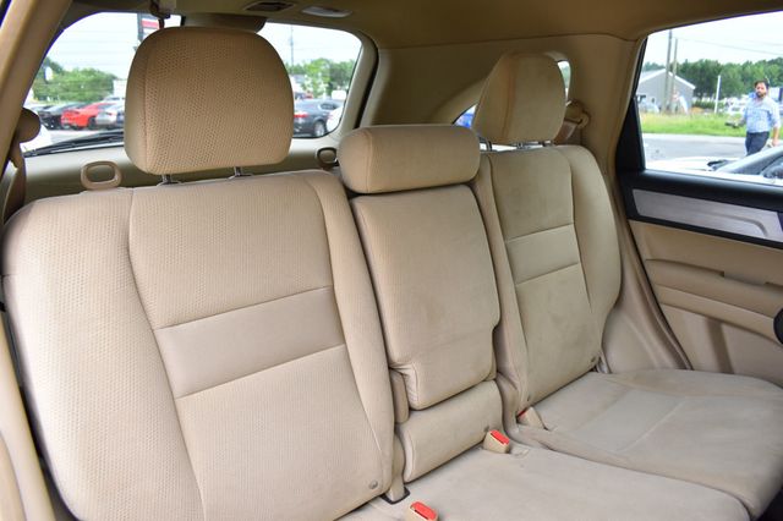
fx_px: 587
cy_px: 260
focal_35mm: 27
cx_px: 392
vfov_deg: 47.9
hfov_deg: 67.4
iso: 720
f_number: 5.6
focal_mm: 18
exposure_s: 1/125
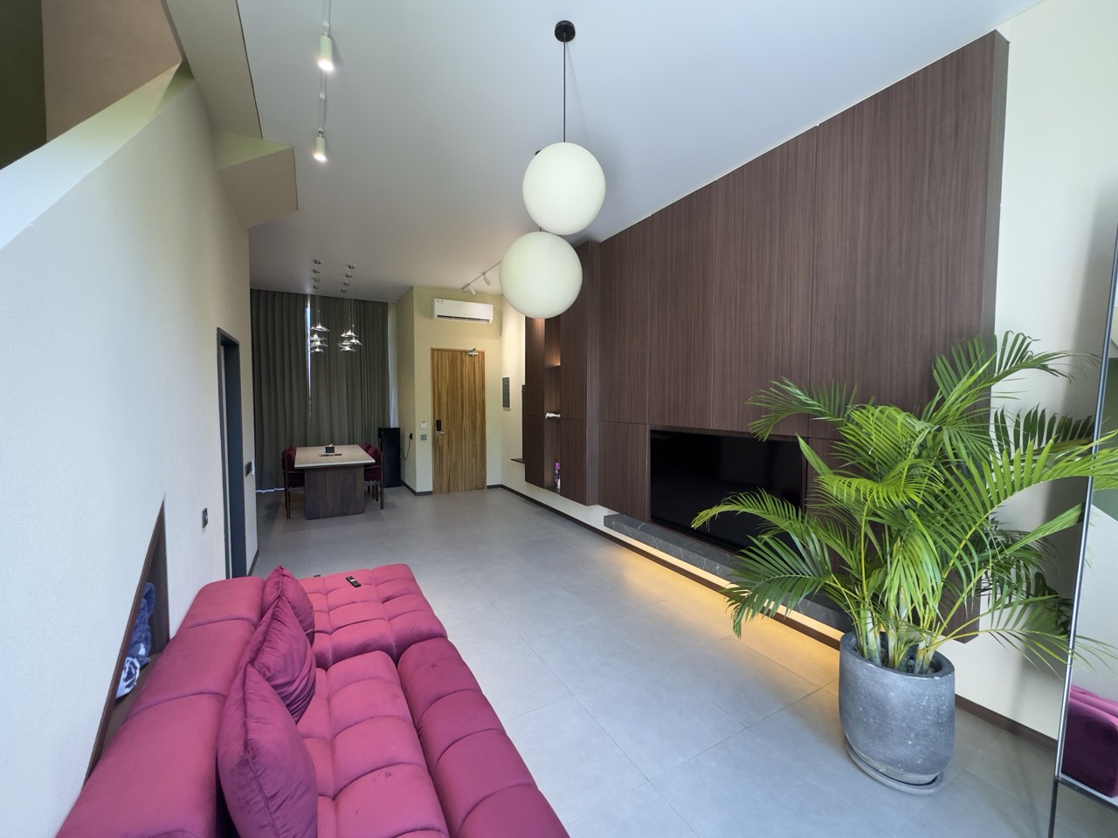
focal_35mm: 14
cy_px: 419
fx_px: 452
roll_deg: +0.1
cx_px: 559
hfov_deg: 102.1
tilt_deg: -1.8
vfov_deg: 85.7
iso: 200
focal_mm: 2.22
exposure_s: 1/50
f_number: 2.2
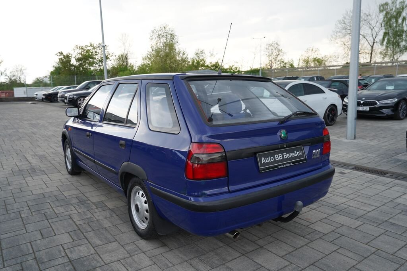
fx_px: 305
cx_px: 204
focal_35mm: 27
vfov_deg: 47.9
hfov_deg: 67.4
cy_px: 136
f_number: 4.5
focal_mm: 27
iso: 100
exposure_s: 1/80
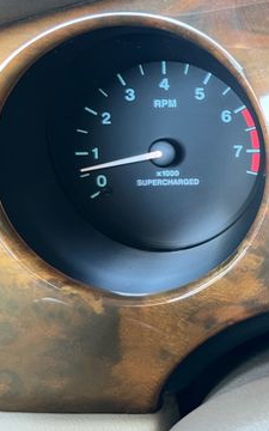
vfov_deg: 40.8
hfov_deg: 23.0
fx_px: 575
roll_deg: -1.8
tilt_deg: -24.1
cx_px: 361
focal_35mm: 49
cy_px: 164
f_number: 1.5
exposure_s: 1/60
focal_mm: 5.7
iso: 160
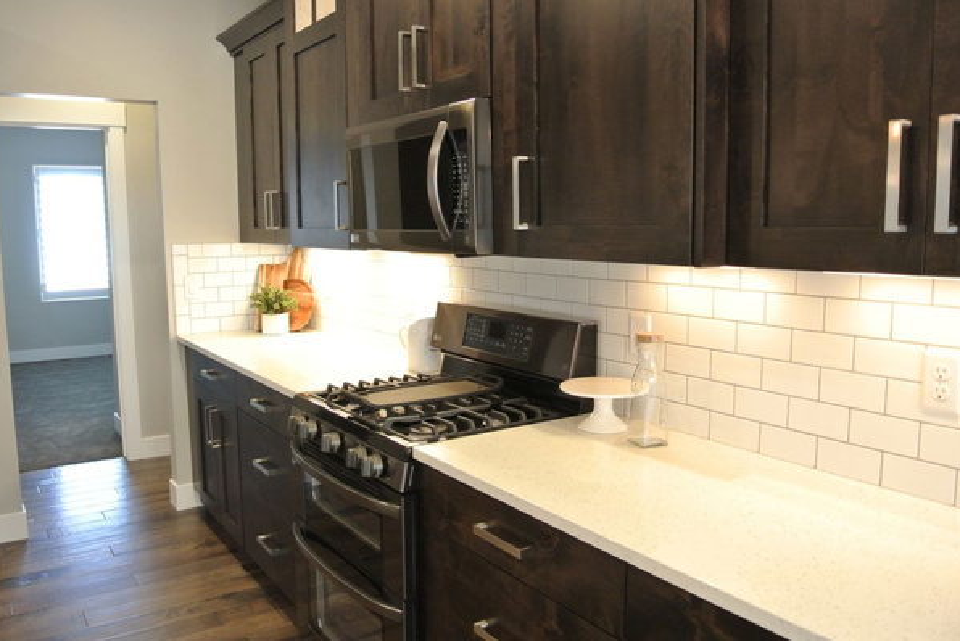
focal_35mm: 29
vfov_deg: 45.0
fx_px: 774
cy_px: 316
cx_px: 475
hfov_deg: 63.6
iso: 640
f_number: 3.5
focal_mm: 10
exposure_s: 1/60
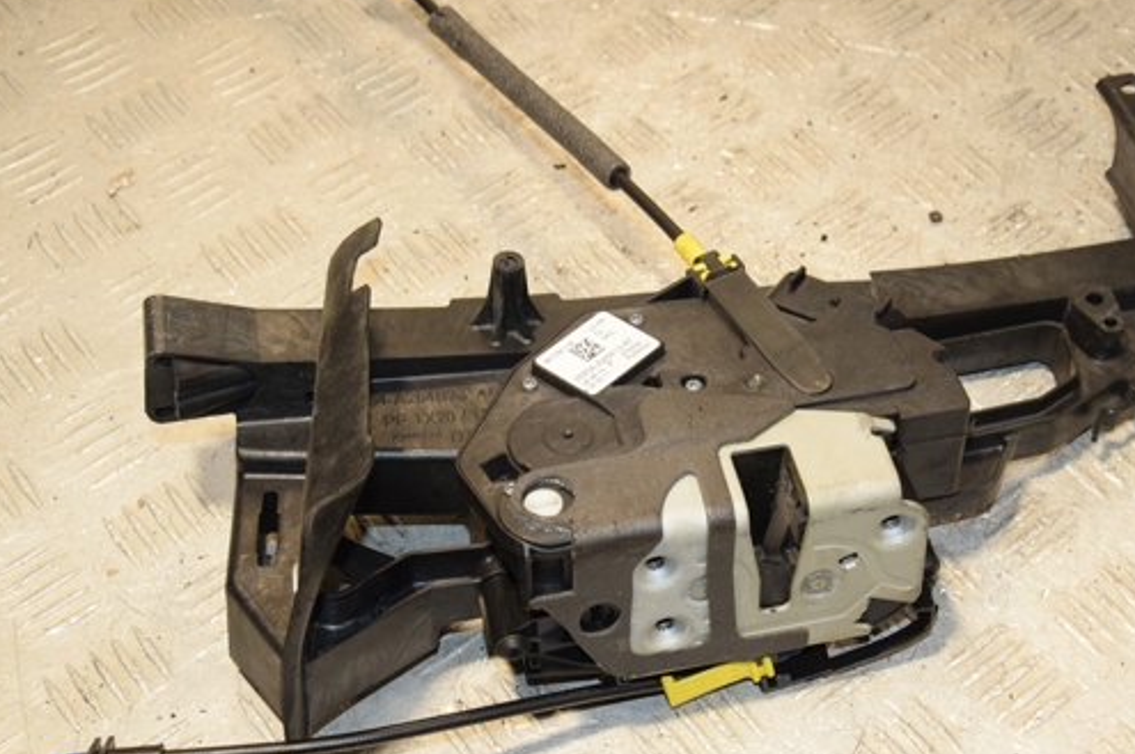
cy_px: 417
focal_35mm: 66
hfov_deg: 30.4
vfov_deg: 20.6
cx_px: 706
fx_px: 2079
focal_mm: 34
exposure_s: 1/200
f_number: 7.1
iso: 800
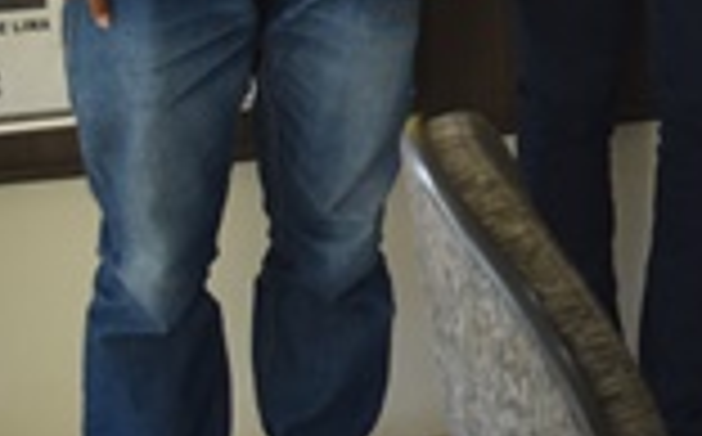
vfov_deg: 9.3
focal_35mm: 132
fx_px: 2524
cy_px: -429
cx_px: 1287
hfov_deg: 14.0
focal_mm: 21
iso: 400
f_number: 4.5
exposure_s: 1/80
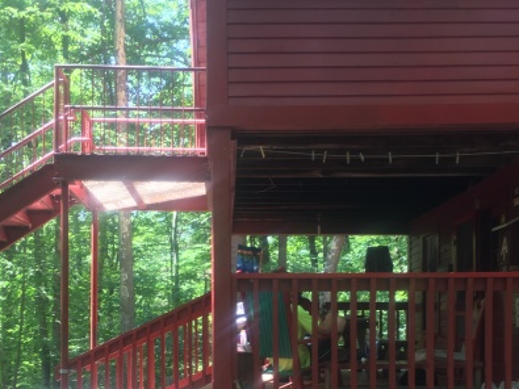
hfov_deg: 40.4
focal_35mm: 47
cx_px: 258
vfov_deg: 30.2
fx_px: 704
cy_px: 306
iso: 25
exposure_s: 1/40
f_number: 2.2
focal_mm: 4.15
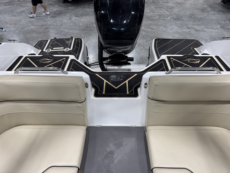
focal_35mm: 24
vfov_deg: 56.8
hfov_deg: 71.6
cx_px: 115
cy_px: 86
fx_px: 159
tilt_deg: -45.8
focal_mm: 6.76
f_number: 1.78
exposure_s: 1/120
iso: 160
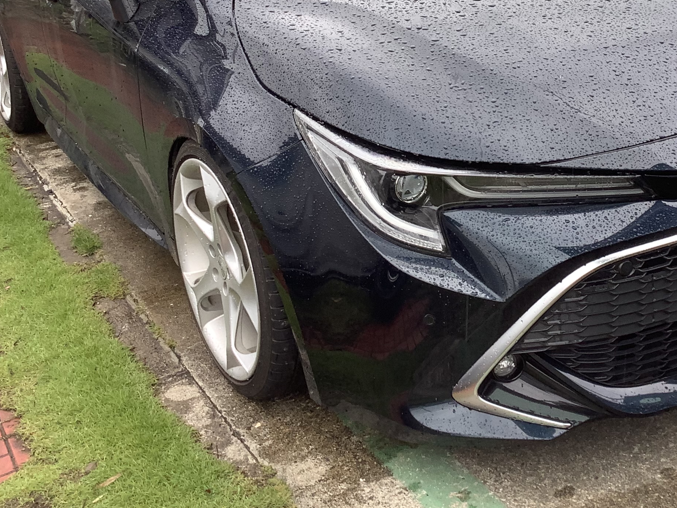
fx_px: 1076
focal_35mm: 55
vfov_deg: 26.2
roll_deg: +3.0
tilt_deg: -18.6
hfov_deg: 34.4
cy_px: 123
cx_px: 486
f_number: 2.4
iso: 25
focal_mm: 3.3
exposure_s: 1/120
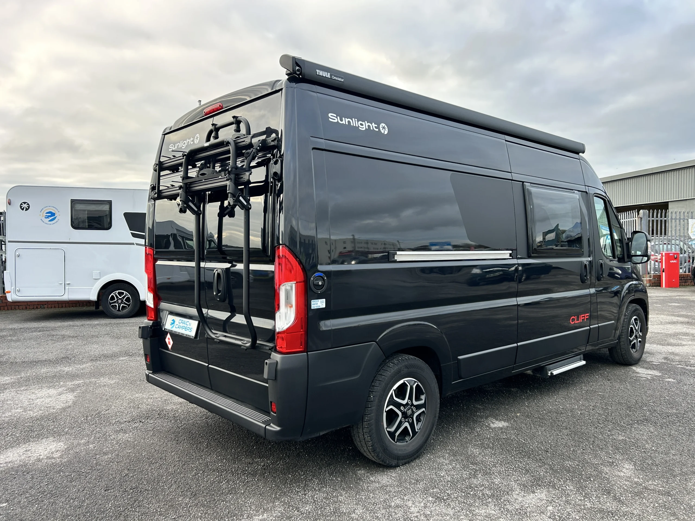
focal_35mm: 26
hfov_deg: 67.3
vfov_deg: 53.1
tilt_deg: -2.7
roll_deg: +0.7
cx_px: 348
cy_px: 260
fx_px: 522
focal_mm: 5.7
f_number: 1.5
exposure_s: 1/197
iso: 40
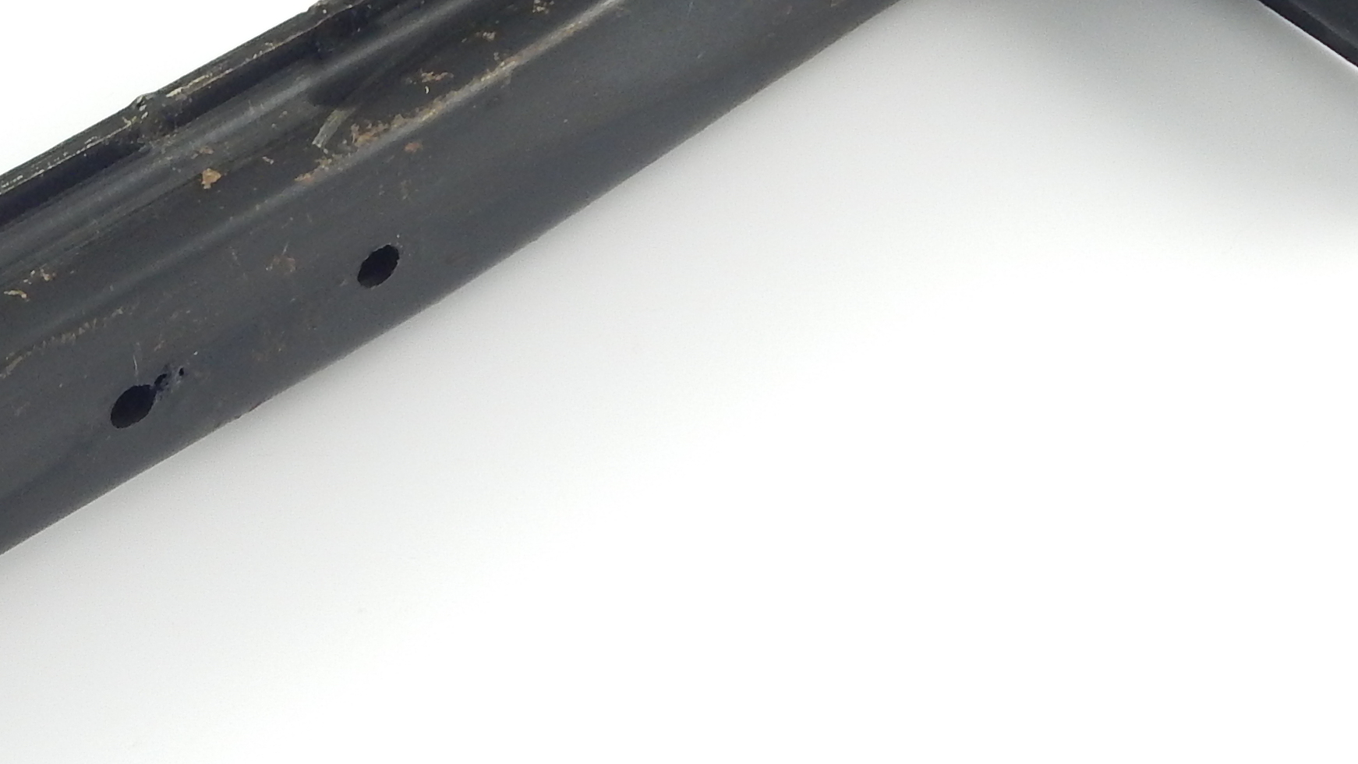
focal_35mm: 98
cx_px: 131
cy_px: 622
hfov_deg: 21.3
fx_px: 3529
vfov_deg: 12.3
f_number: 3.3
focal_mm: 6.1
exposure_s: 1/30
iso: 160
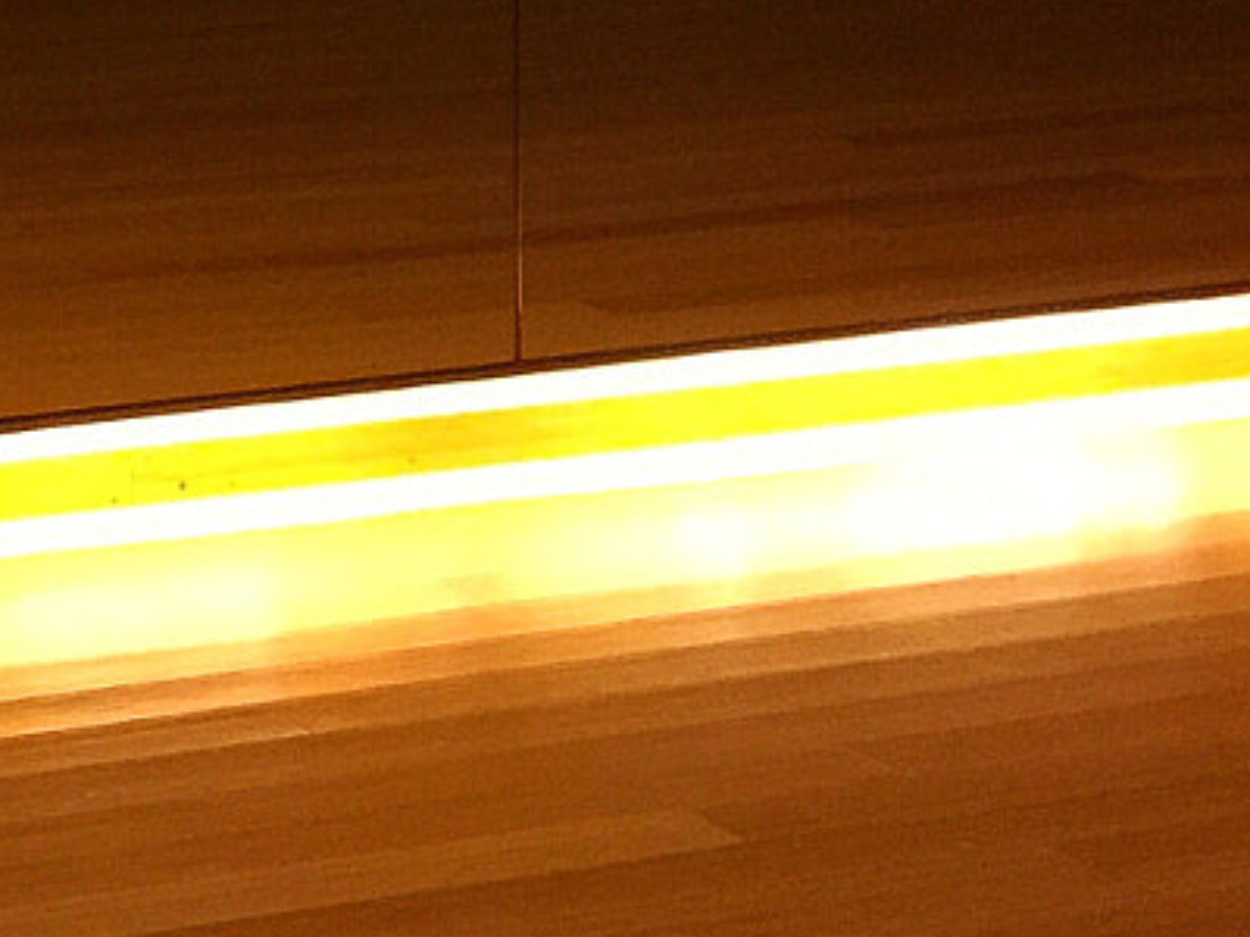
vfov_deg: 12.1
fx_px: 4189
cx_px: -878
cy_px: -518
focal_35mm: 116
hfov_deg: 15.1
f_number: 2.2
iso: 125
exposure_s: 1/15
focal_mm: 4.15
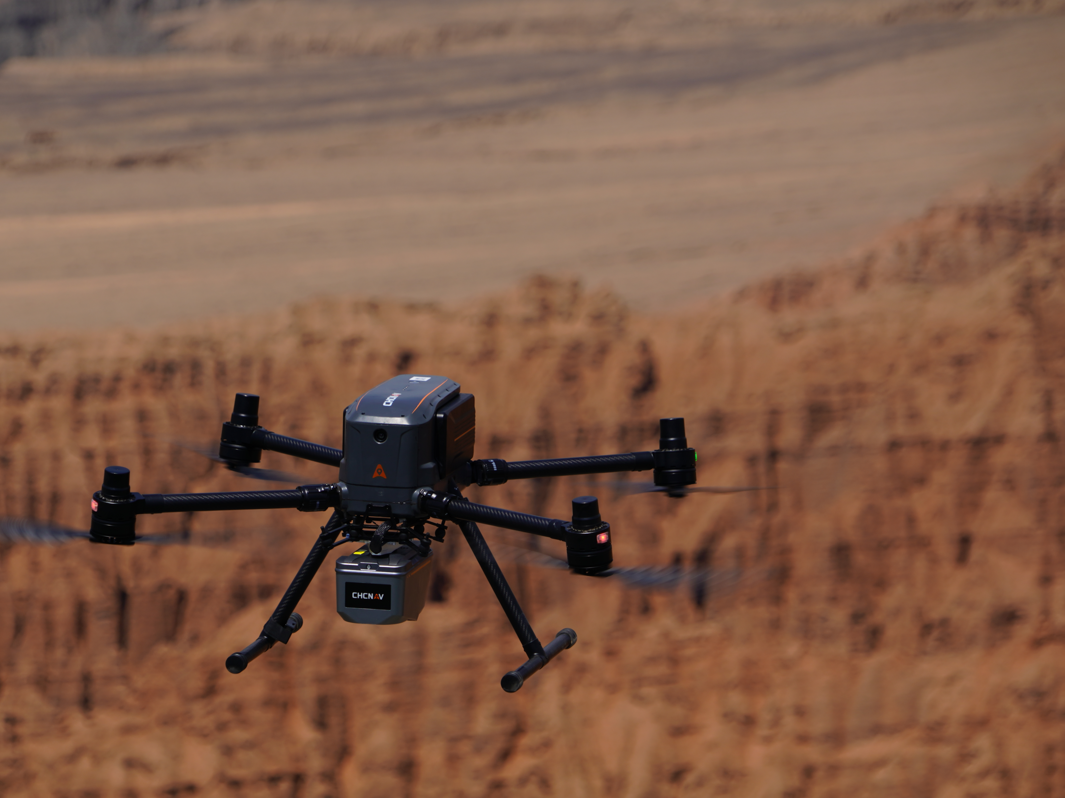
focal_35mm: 246
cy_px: 487
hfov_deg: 8.0
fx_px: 7568
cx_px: 434
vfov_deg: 6.0
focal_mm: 184
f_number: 8
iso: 100
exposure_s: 1/500
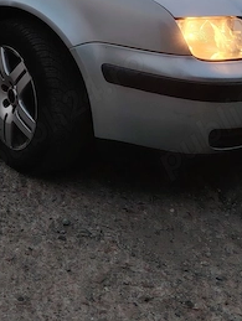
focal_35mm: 74
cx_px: -24
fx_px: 688
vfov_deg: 24.5
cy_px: -36
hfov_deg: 19.1
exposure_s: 1/100
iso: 256
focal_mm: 5.25
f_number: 1.75
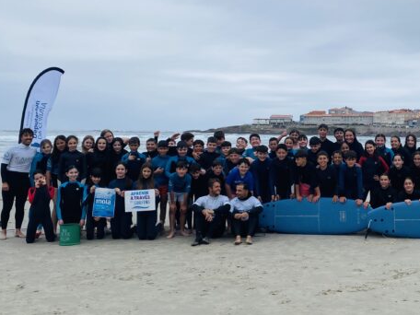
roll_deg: -1.5
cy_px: 130
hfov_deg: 37.7
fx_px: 595
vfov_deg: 29.6
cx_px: 329
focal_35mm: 49
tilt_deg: +2.0
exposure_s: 1/3846
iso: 32
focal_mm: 4.25
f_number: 1.8
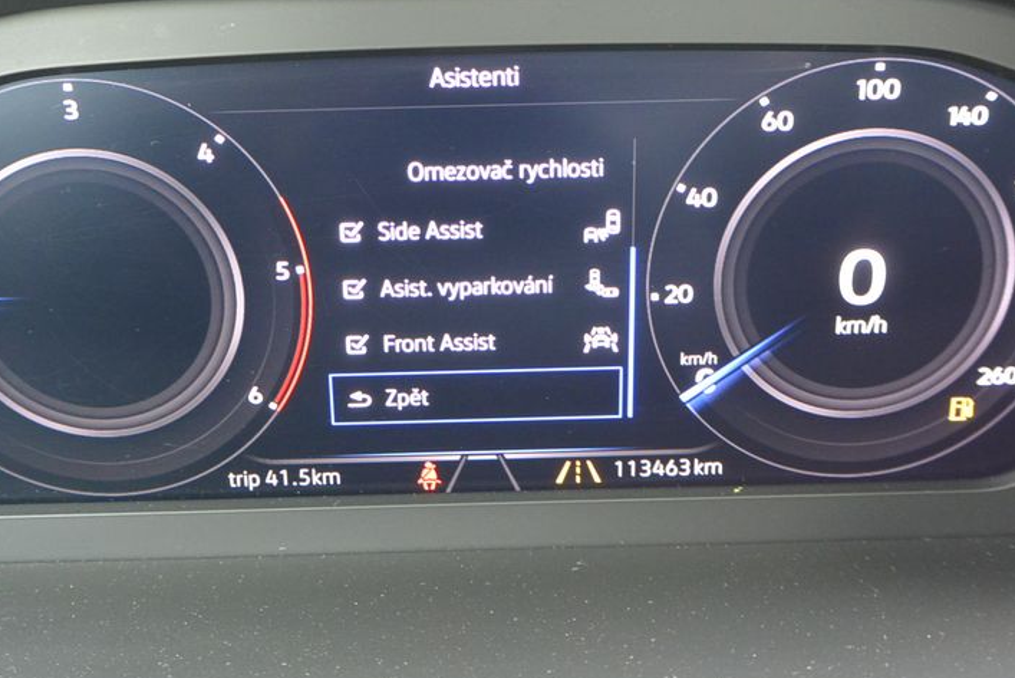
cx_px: 472
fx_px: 1185
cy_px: 271
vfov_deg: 31.8
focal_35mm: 42
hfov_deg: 46.4
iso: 800
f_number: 3.5
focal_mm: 11
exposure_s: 1/30
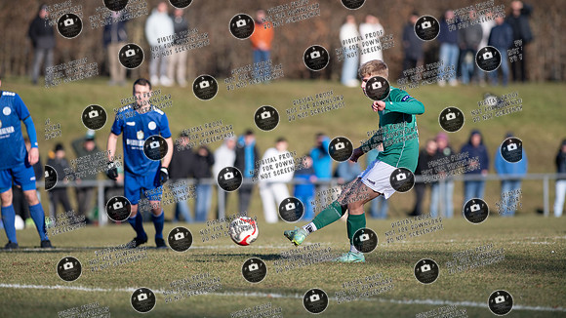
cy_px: 139
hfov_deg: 6.8
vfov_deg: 3.8
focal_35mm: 317
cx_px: 283
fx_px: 4752
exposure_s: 1/1600
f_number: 3.5
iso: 140
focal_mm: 300
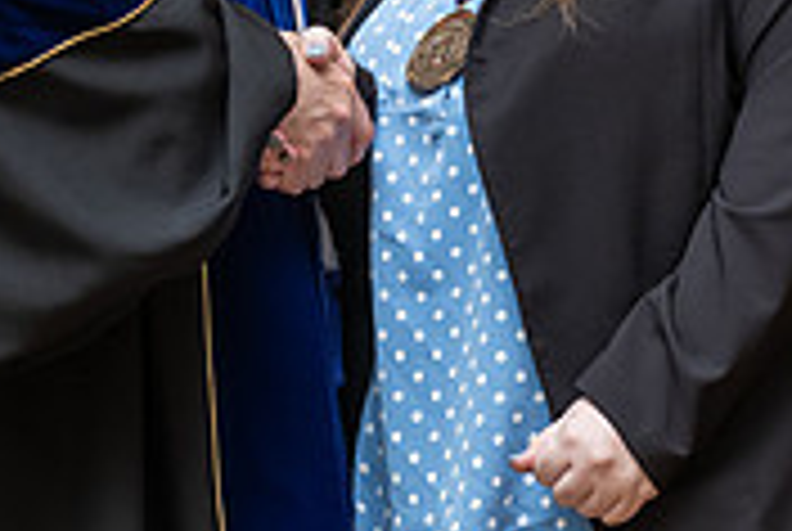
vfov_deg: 6.7
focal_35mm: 204
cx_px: 315
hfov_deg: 10.1
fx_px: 4496
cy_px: -74
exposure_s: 1/200
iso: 1250
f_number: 4.5
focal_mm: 62
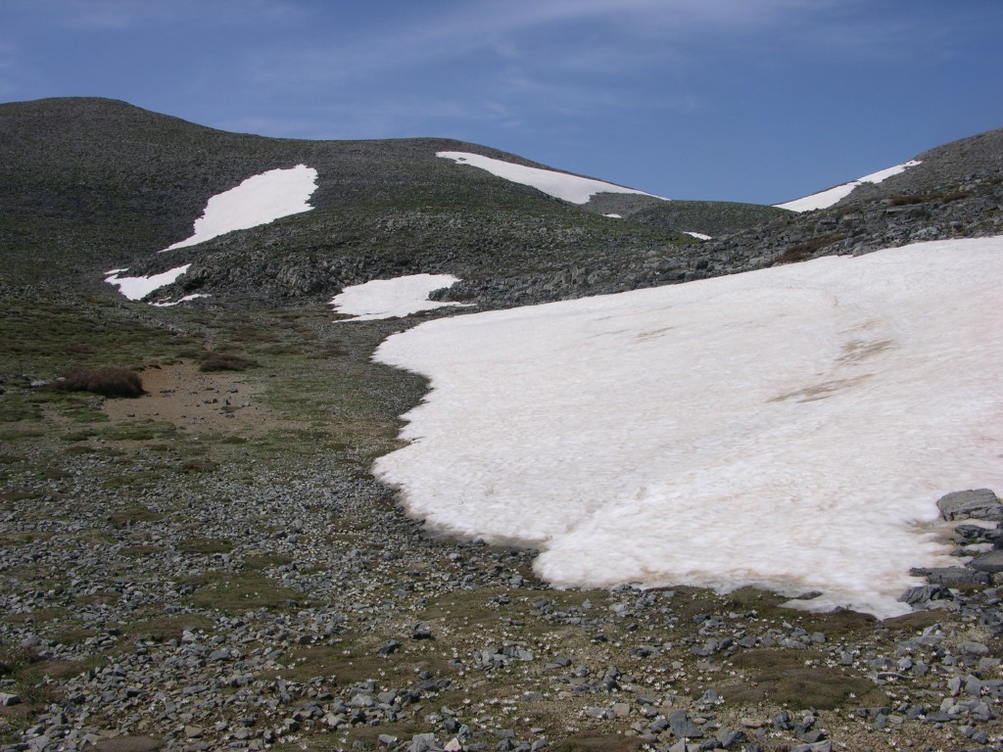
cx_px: 502
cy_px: 376
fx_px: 1014
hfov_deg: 52.6
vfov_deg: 40.7
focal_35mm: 35
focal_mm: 8.9
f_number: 8
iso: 50
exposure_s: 1/323
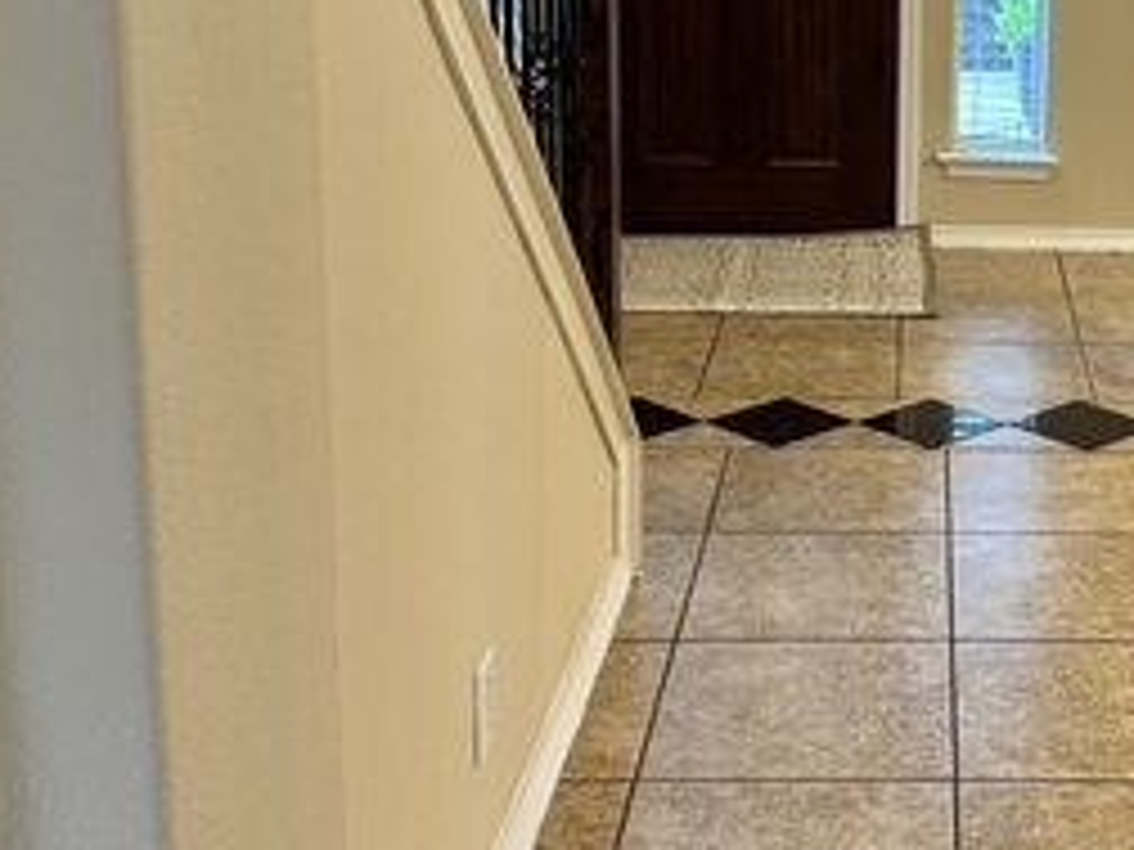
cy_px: 130
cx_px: 990
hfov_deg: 30.5
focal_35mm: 61
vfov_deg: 23.6
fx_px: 1998
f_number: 1.78
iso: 200
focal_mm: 6.86
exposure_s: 1/60
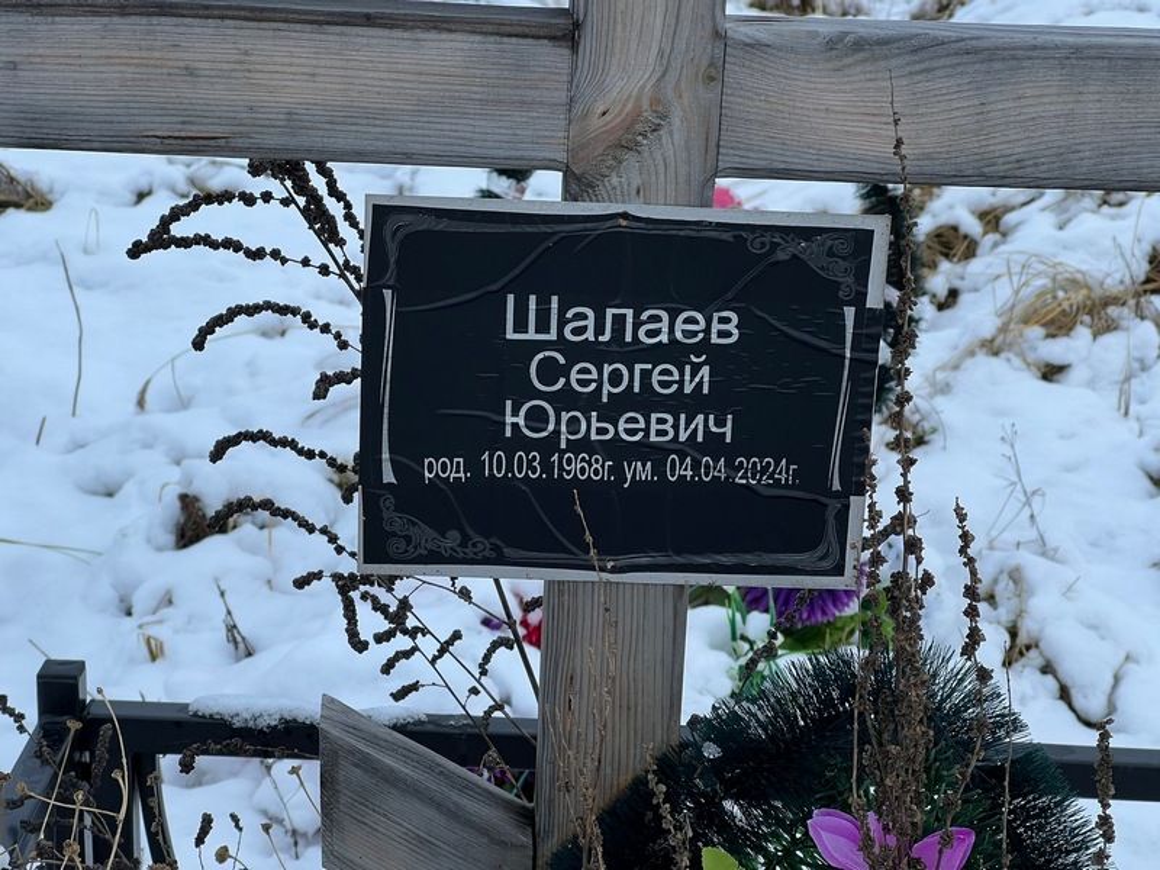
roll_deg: -1.1
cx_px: 580
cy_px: 435
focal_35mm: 77
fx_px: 2580
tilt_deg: -19.7
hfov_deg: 25.3
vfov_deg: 19.1
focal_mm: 9
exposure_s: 1/99
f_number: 2.8
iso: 40
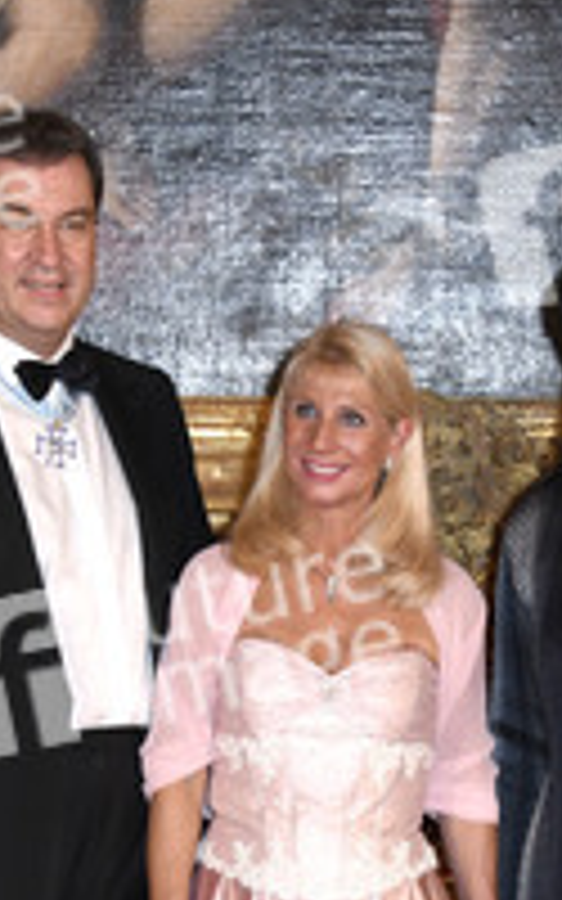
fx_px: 2892
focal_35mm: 118
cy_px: 878
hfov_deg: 11.1
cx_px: 301
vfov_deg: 17.3
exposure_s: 1/160
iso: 1250
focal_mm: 58
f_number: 6.3
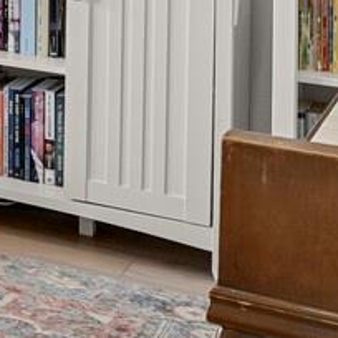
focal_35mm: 113
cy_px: -219
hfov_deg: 12.0
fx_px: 1248
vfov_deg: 14.1
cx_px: -500
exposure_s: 1/3
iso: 250
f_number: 8
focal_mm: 17
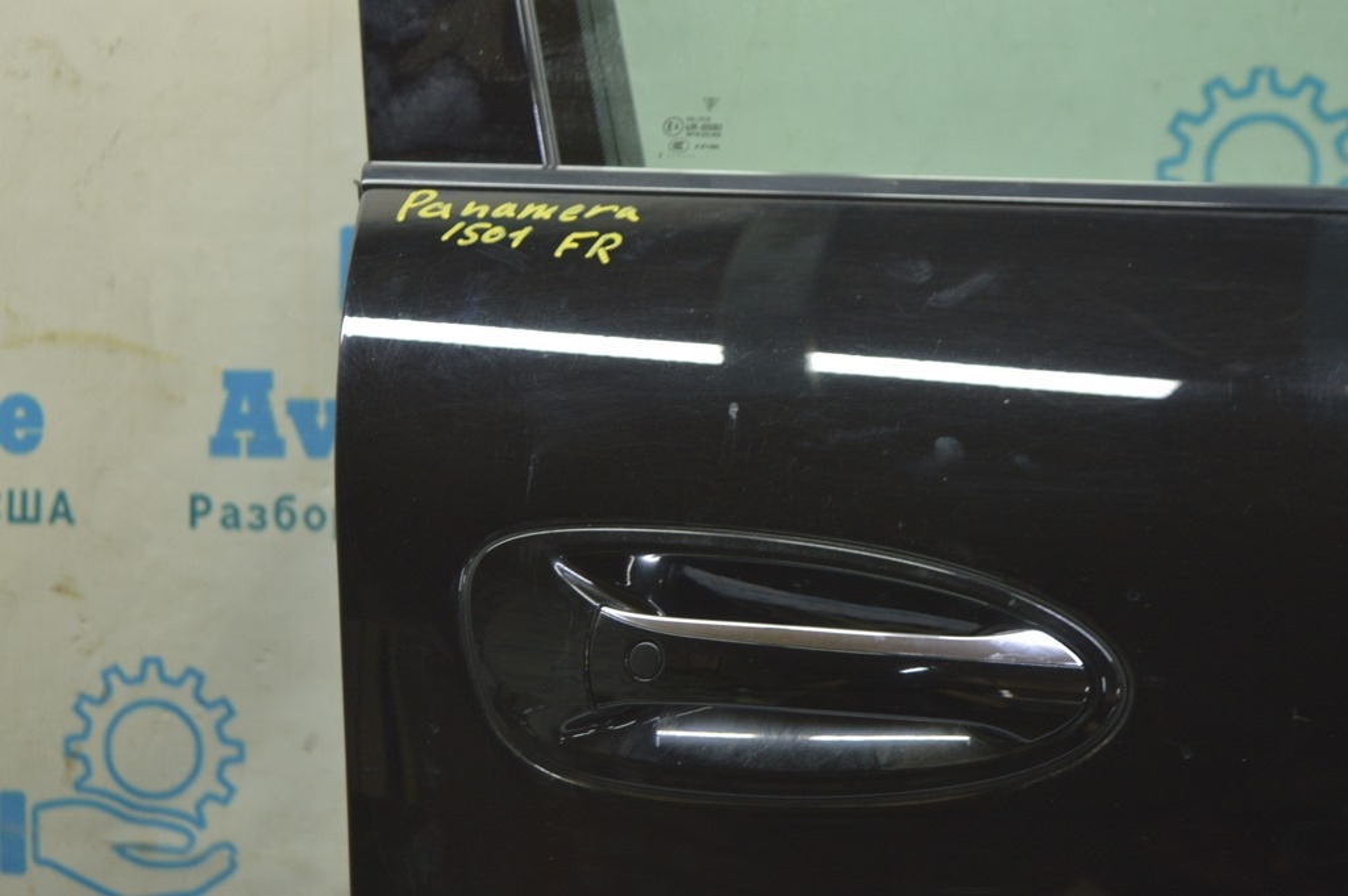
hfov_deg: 28.1
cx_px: 674
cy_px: 448
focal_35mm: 72
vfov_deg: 18.9
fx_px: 2694
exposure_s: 1/20
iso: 400
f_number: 5.6
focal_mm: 48
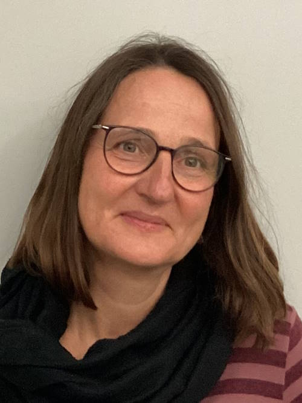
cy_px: 202
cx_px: 151
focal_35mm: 31
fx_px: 361
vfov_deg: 58.4
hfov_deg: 45.4
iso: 320
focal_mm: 3.3
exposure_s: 1/50
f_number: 2.4
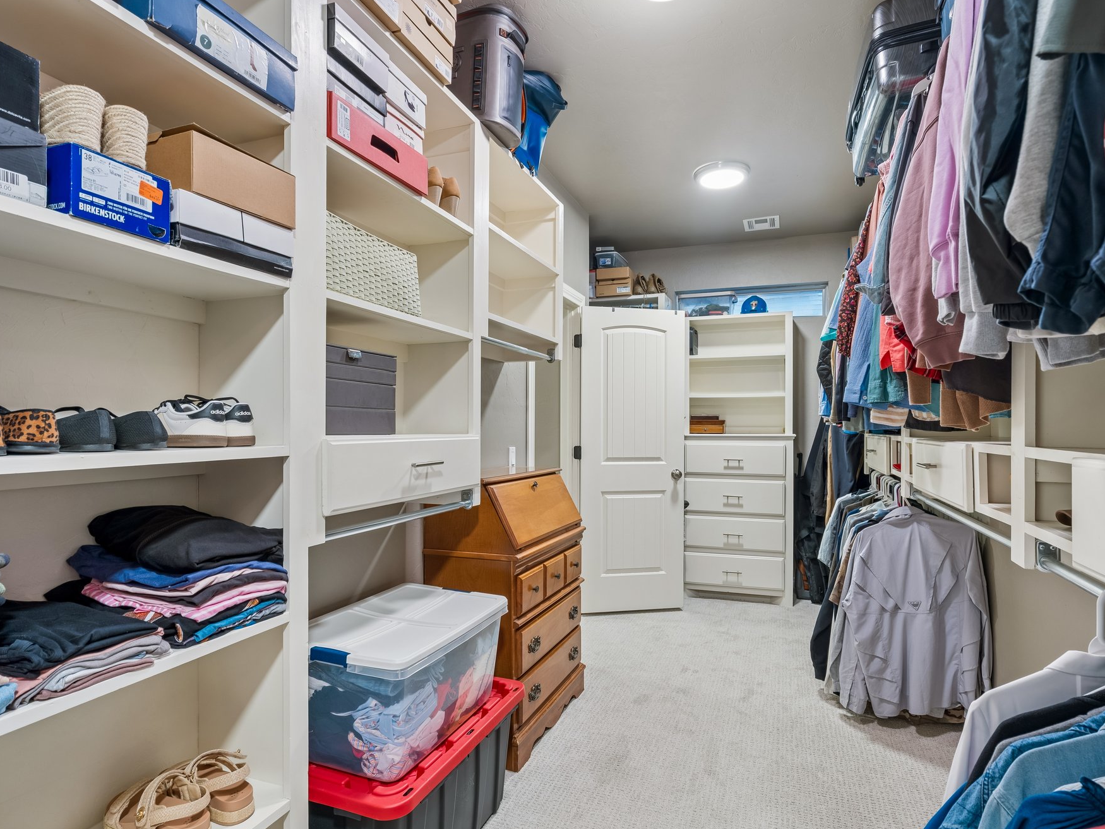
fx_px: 575
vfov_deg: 71.6
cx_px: 590
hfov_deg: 87.6
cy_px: 425
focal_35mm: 18
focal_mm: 16
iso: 200
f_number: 8
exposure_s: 1/3.33
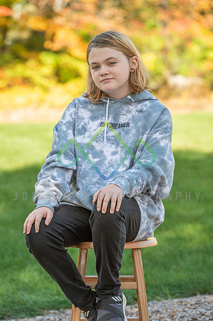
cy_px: 160
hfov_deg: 6.9
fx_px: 1779
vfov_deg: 10.3
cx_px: 106
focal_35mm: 200
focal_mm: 200
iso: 100
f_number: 6.3
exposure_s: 1/125
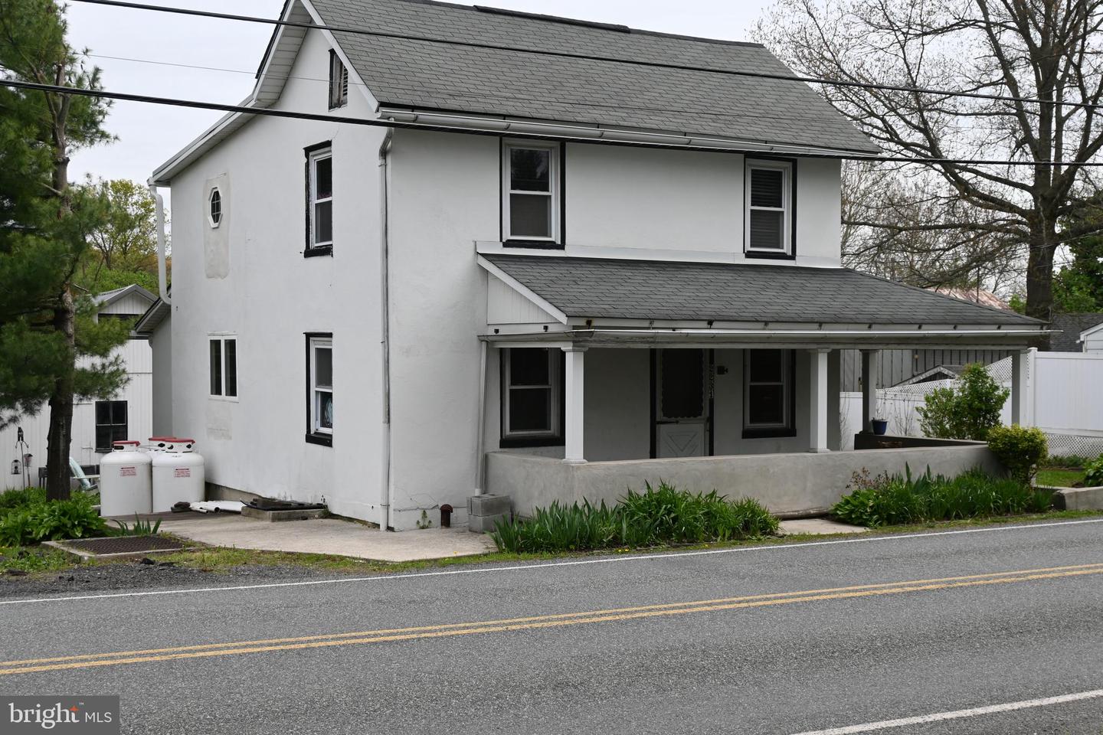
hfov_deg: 43.0
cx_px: 552
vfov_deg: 29.4
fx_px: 1402
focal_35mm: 46
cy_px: 368
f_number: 5.6
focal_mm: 30.5
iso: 110
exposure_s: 1/250
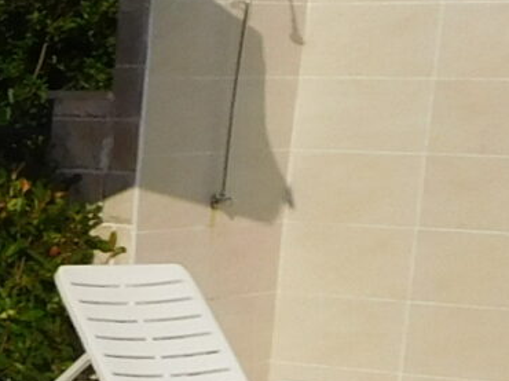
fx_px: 2542
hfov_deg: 10.1
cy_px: 751
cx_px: -666
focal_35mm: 173
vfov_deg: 8.2
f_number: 6.8
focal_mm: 4.5
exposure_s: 1/640
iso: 125
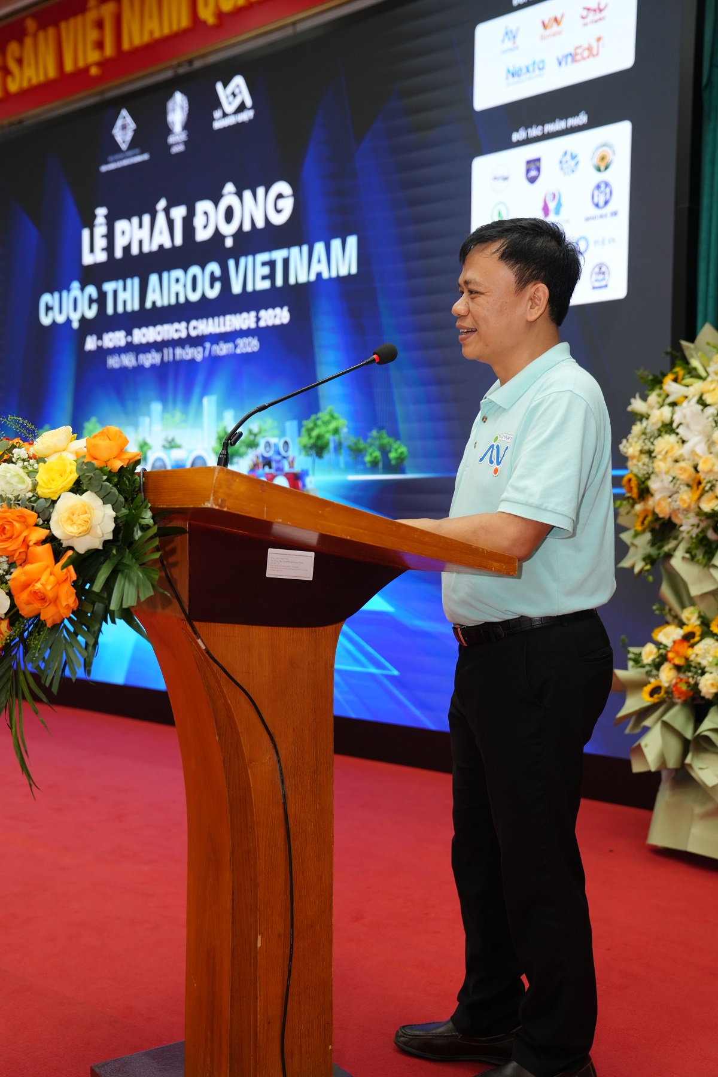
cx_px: 359
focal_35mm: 42
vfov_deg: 46.4
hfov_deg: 31.9
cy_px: 538
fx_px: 1256
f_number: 3.2
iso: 1000
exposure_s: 1/160
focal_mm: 42
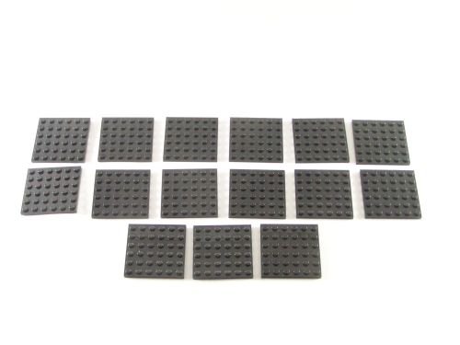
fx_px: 744
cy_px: 172
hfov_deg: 34.3
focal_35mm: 56
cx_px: 230
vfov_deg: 26.1
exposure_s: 1/45
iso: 400
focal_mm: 9.3
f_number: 3.1
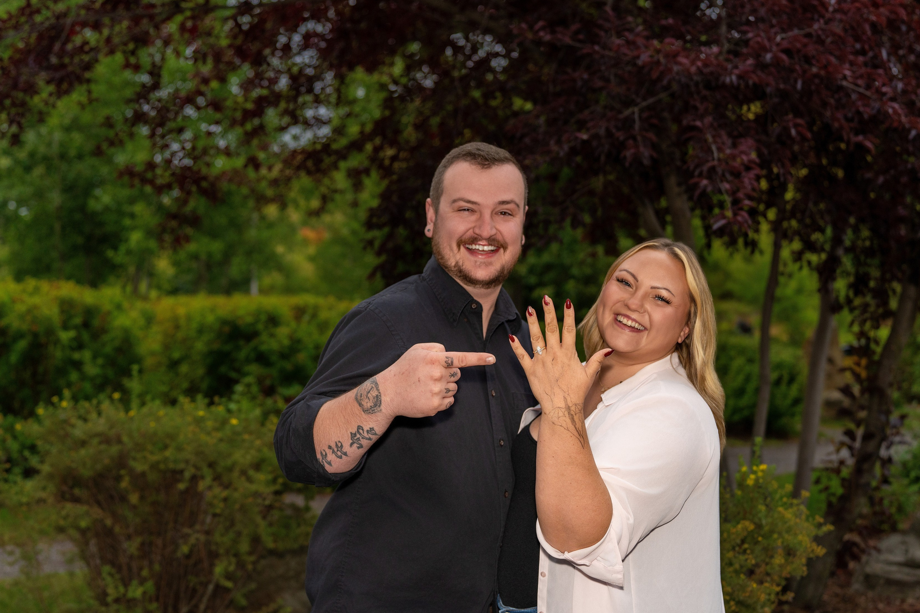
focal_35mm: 47
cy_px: 363
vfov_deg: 28.6
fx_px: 1201
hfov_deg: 41.9
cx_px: 470
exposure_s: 1/800
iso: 400
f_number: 2.8
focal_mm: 38
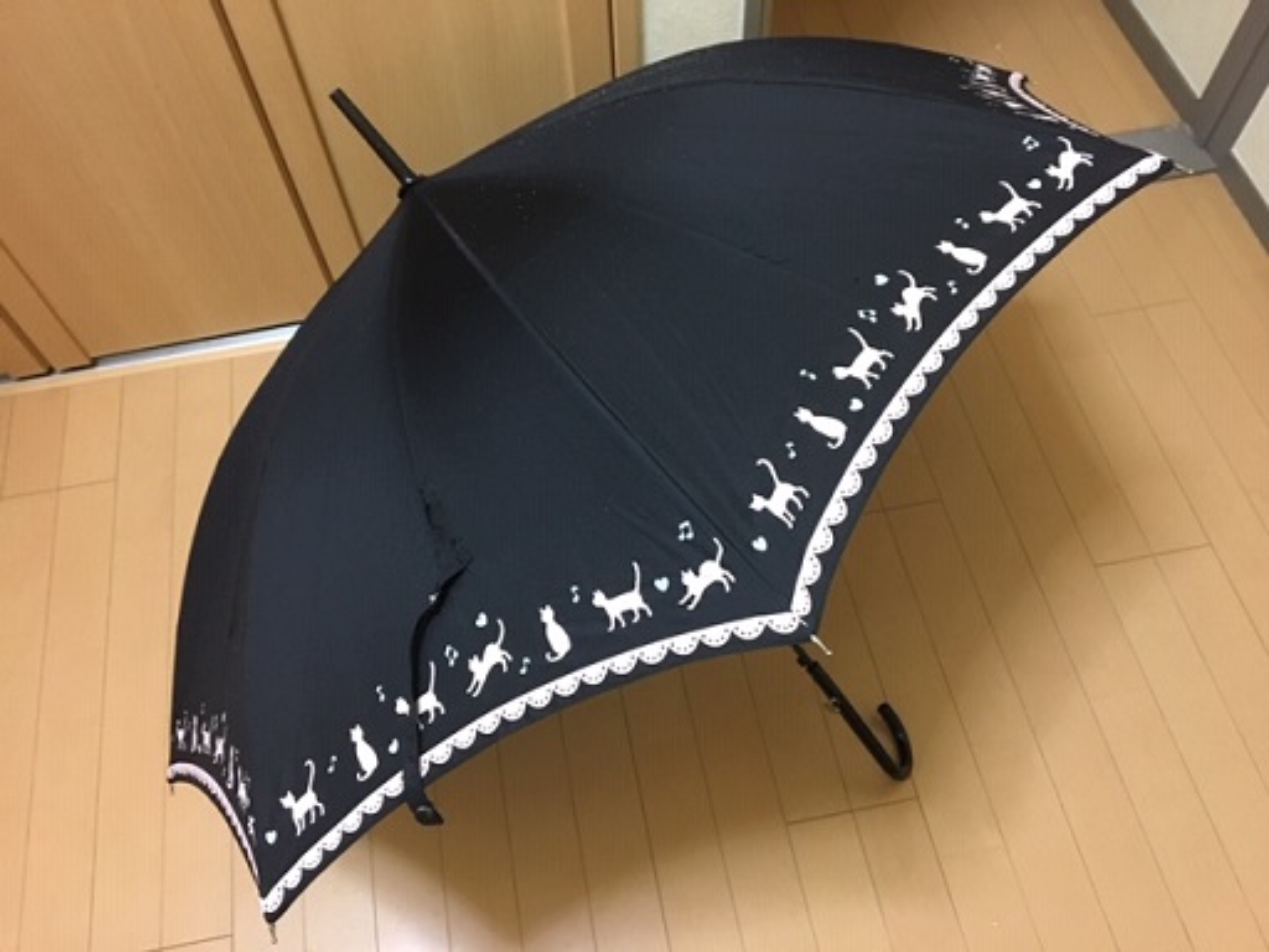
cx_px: 634
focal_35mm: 29
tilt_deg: -59.1
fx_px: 1063
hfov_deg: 61.7
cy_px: 476
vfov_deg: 48.2
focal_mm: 4.15
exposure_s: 1/15
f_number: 2.2
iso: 200
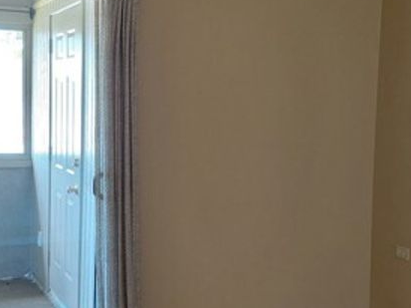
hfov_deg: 51.1
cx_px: 243
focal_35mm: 36
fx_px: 427
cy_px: 143
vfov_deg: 39.6
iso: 320
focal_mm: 4.69
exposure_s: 1/40
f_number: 1.8
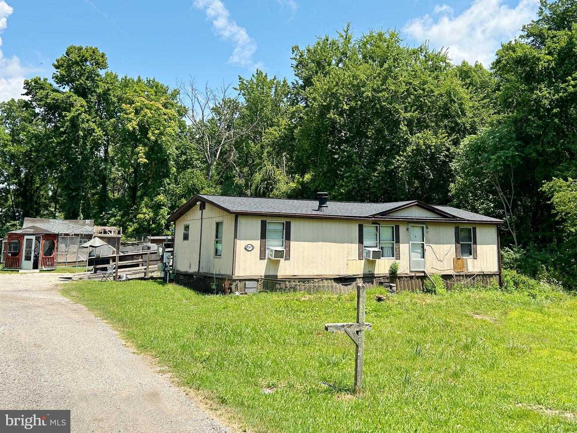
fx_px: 433
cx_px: 288
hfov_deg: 67.3
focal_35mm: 26
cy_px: 216
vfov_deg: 53.1
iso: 50
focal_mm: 5.7
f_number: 1.5
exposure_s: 1/3831
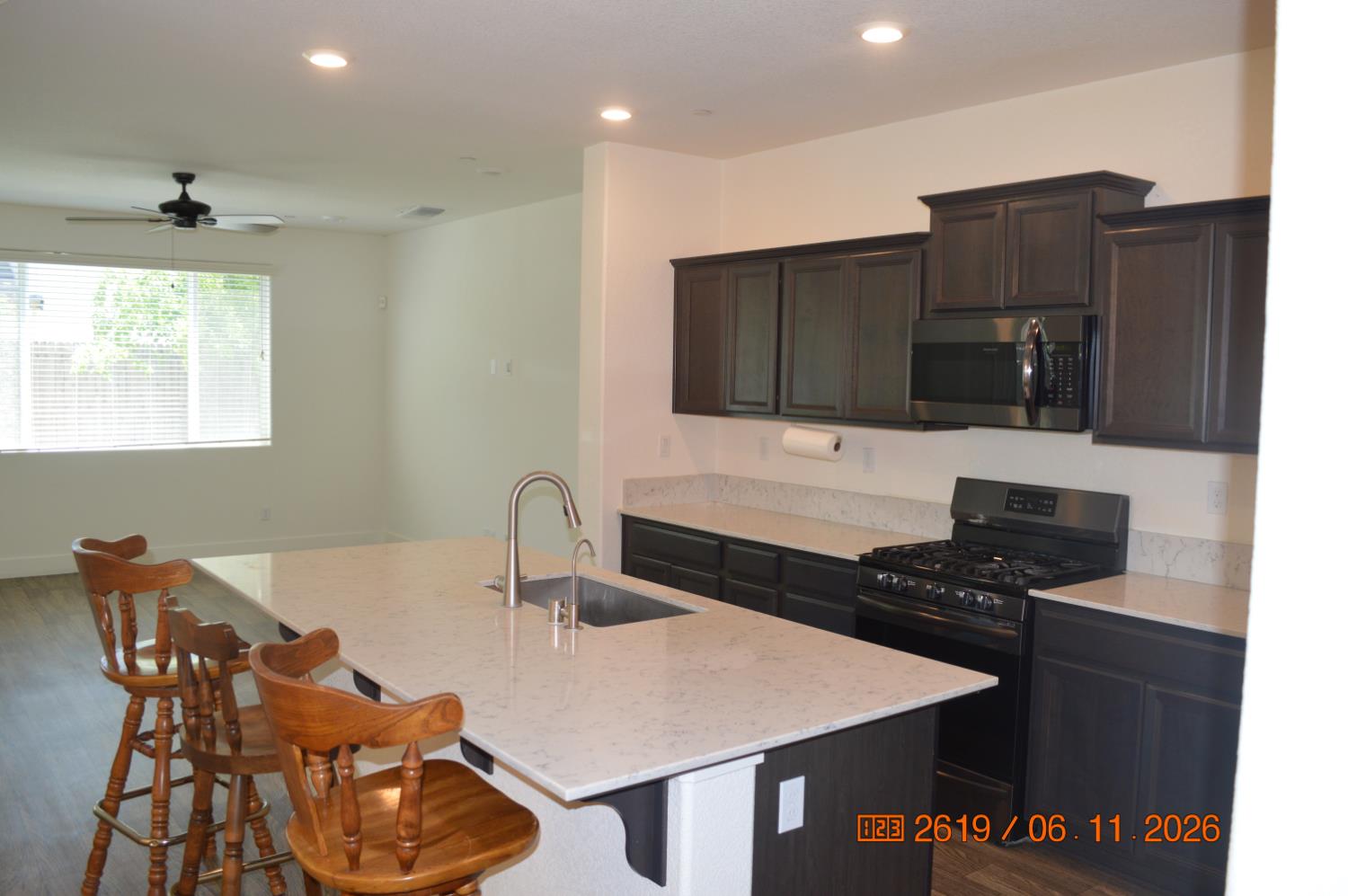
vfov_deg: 47.8
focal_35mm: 27
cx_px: 674
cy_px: 448
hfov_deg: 67.4
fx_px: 1010
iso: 400
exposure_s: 1/60
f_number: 4
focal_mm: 18
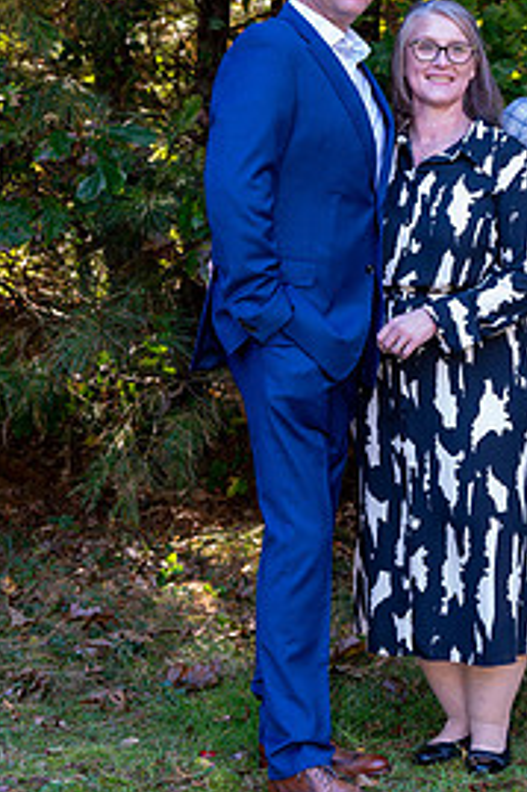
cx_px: 428
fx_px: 2242
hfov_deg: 13.3
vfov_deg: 20.0
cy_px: 456
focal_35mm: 102
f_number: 6
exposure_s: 1/60
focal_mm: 61
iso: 720
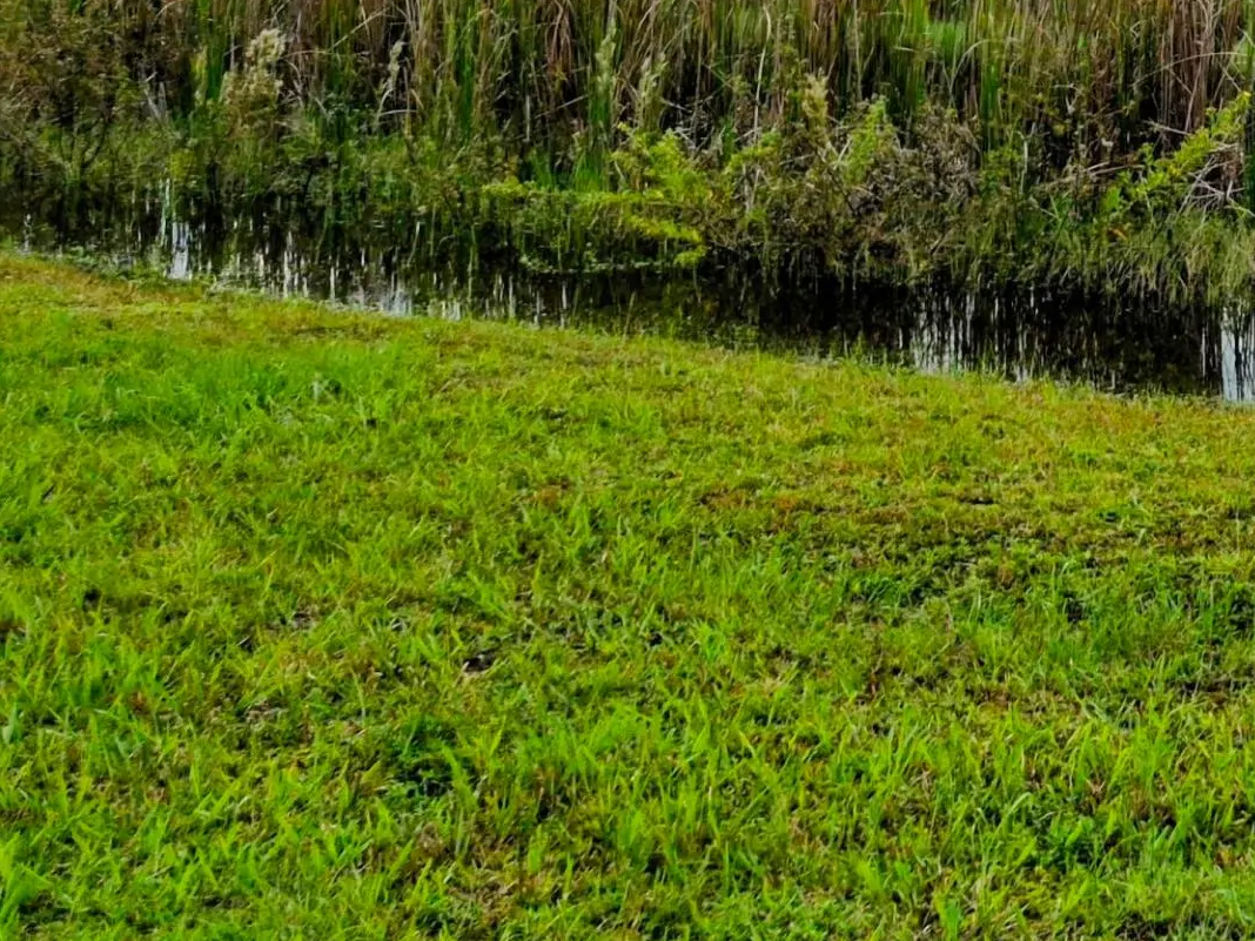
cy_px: -32
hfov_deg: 26.0
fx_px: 2248
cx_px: 1689
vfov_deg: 22.6
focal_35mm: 62
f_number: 1.8
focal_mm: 5.4
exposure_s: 1/7696
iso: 64
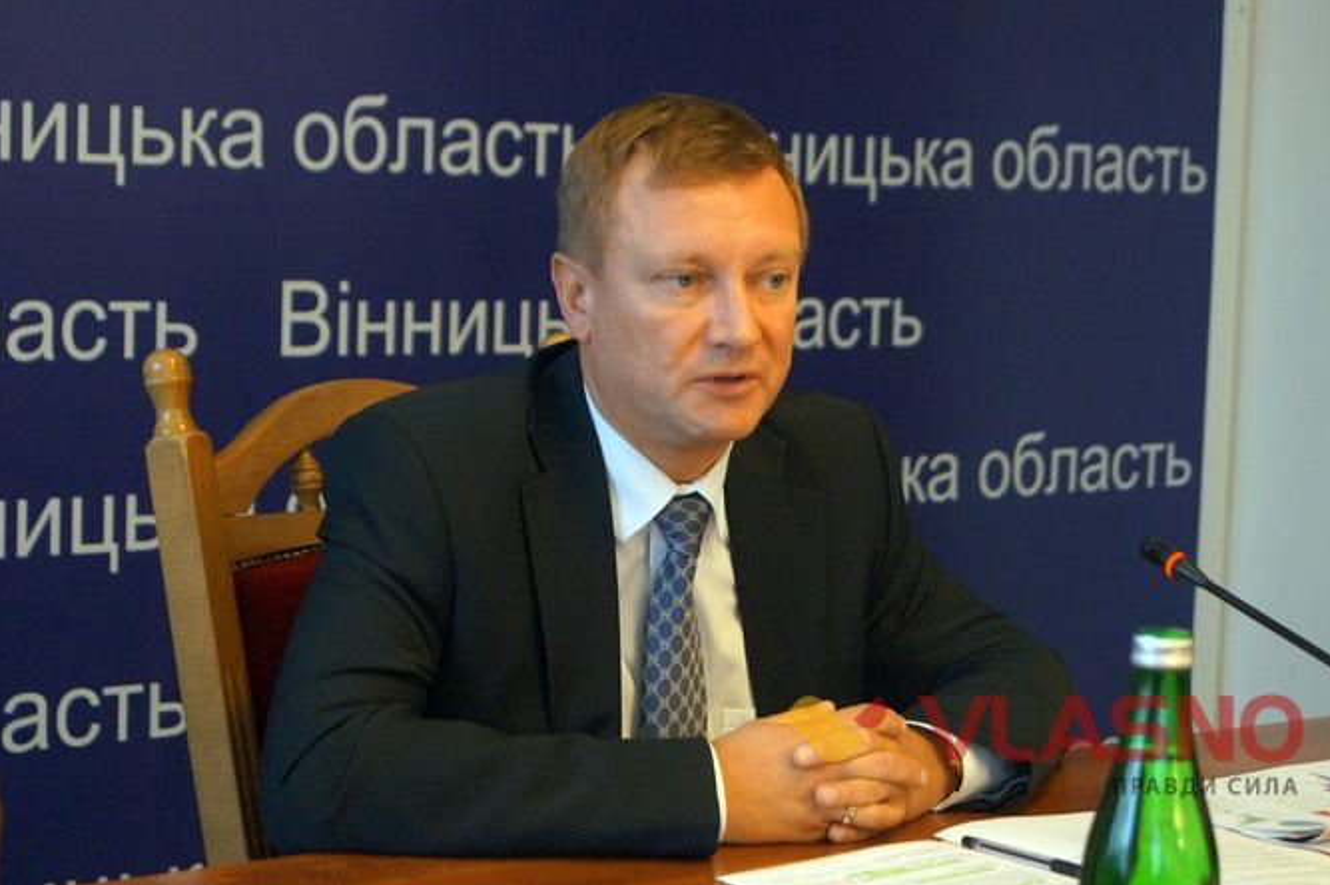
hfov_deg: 23.5
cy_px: 458
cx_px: 662
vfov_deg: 15.8
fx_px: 3195
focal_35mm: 87
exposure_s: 1/40
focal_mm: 55
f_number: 5.6
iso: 3200
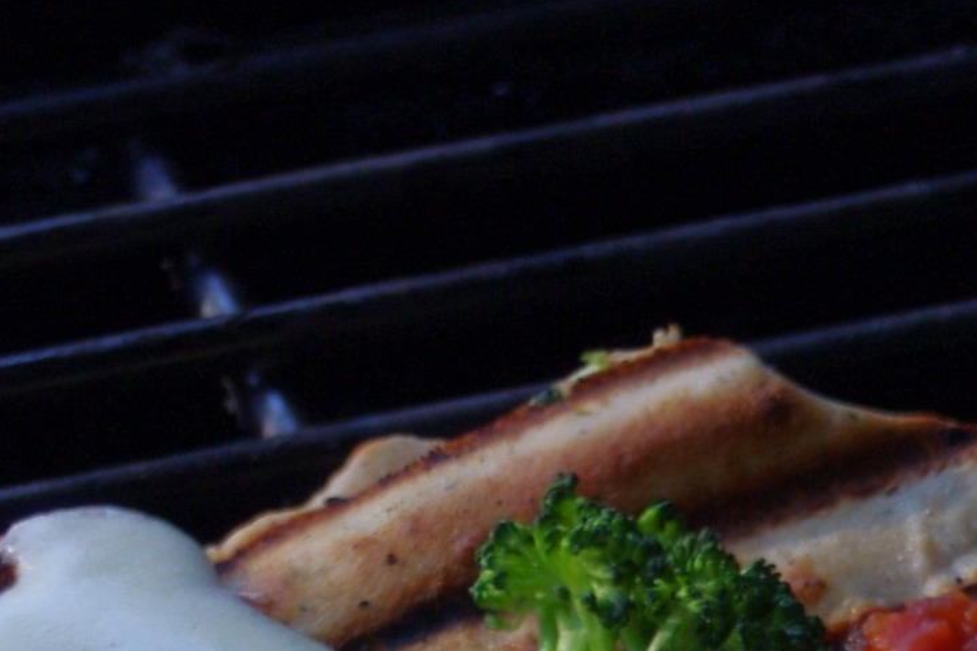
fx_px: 13972
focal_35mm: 515
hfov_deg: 4.0
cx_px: 1581
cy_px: 1306
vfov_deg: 2.7
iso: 400
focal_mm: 80
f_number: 5.6
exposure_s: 1/200
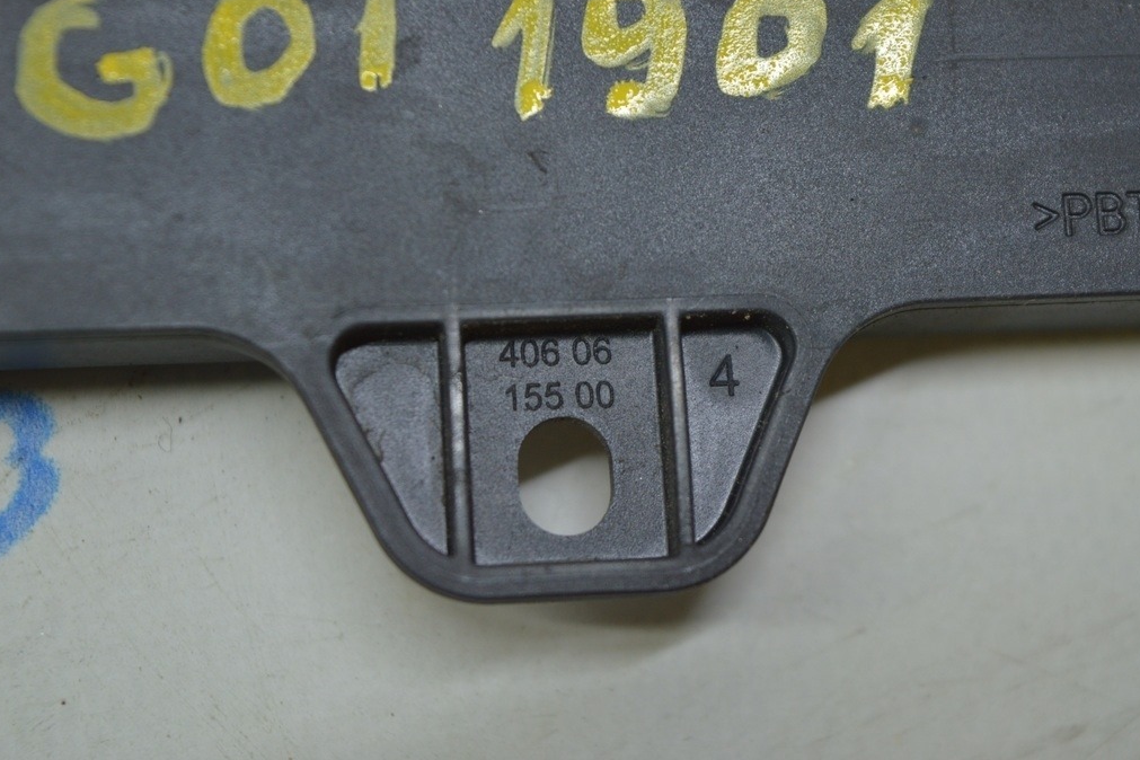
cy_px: 377
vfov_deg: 16.4
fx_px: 2644
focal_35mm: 84
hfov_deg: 24.3
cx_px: 568
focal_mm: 55
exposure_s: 1/40
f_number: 5.6
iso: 400
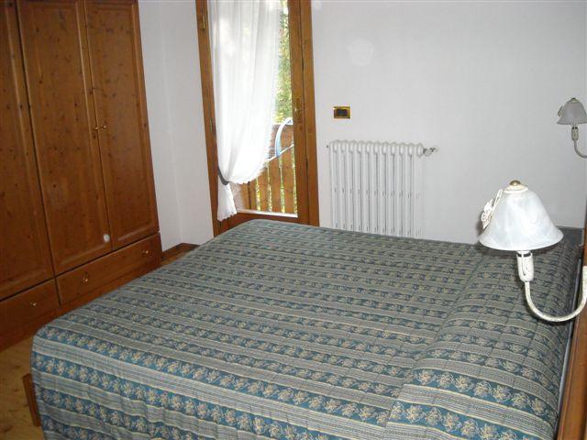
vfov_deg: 40.7
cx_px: 294
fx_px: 594
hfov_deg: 52.6
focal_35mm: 35
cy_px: 220
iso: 400
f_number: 2.8
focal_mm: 5.7
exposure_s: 1/60
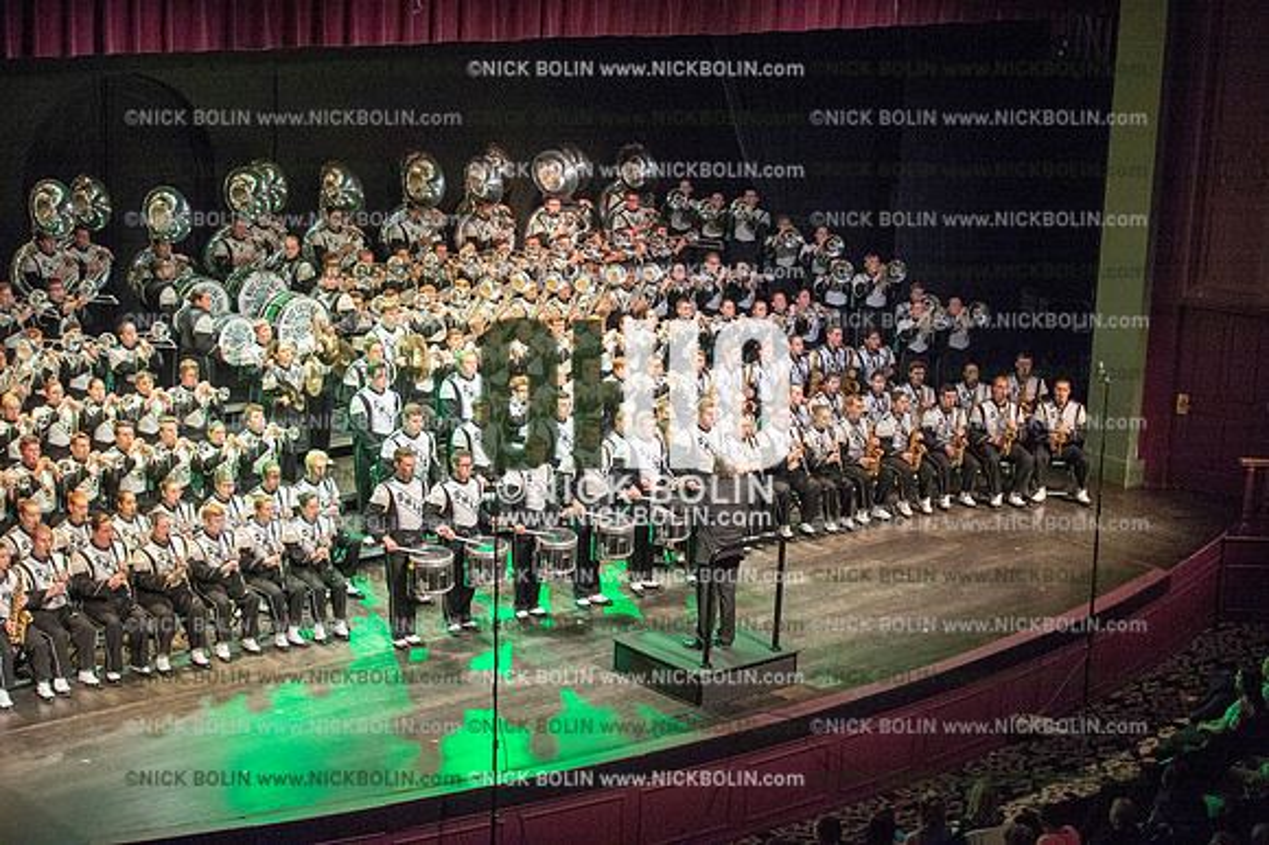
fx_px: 2466
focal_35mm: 70
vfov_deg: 19.4
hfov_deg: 28.9
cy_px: 422
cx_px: 634
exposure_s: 1/800
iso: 8000
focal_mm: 70
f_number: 2.8
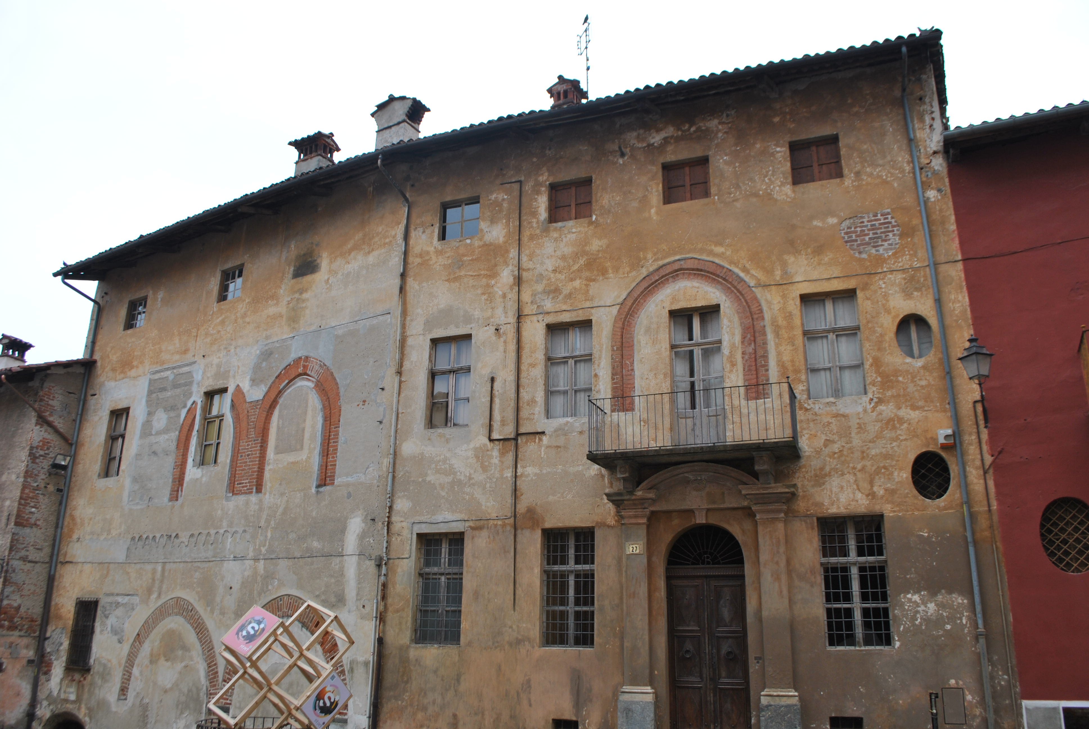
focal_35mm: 27
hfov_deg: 67.3
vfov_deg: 48.0
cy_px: 364
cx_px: 544
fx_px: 818
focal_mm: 18
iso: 100
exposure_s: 1/160
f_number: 6.3
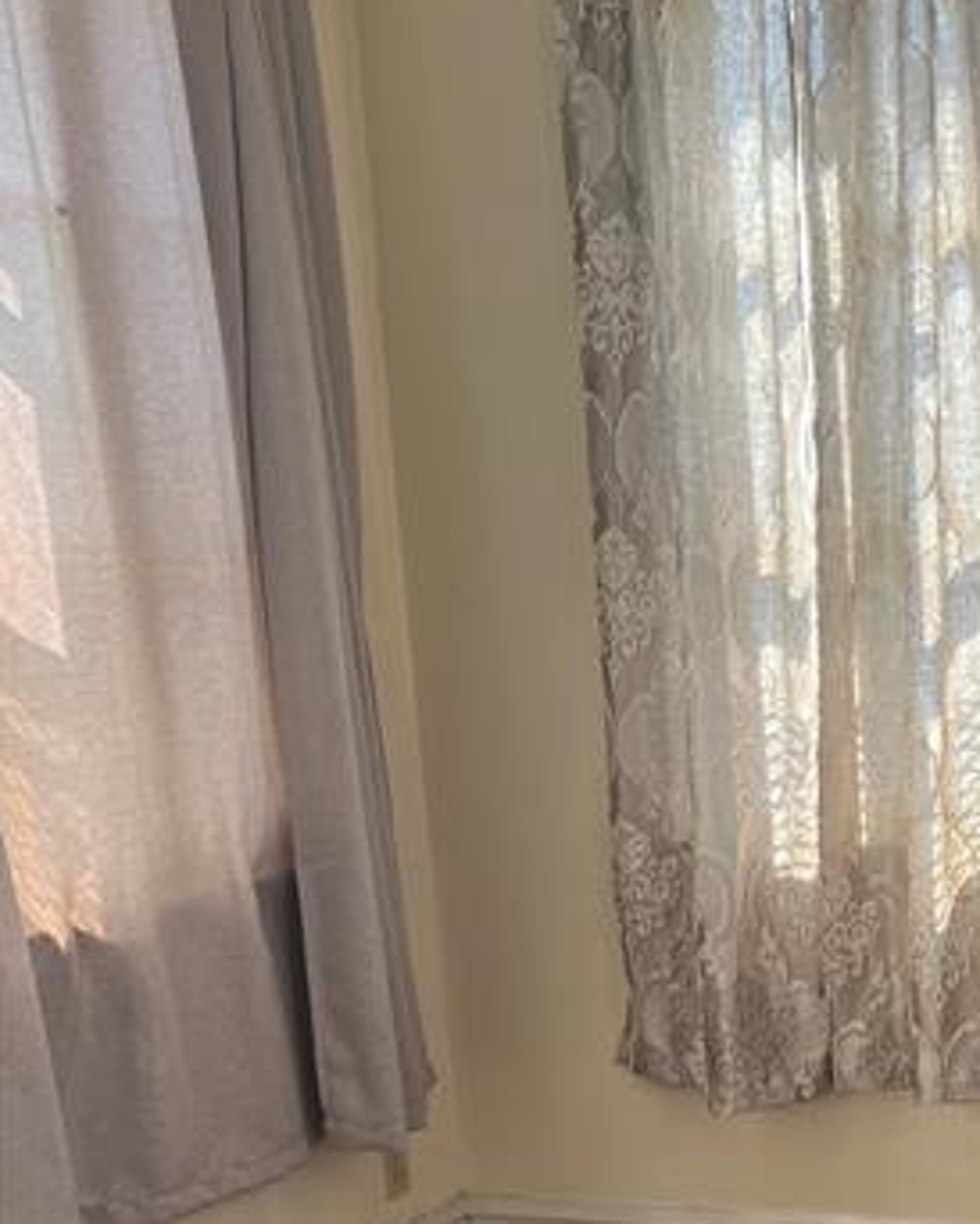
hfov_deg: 25.2
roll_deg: +1.2
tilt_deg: -10.7
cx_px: 1023
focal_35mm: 57
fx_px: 2065
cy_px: 984
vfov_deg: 32.1
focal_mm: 5.7
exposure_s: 1/152
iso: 40
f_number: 1.5
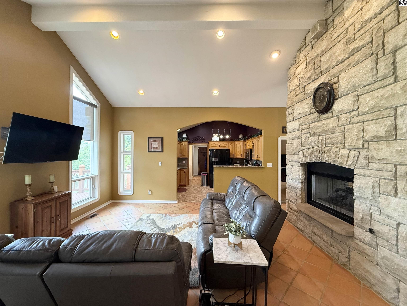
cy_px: 153
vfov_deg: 85.7
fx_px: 165
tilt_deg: -0.1
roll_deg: -0.2
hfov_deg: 102.1
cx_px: 204
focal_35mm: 14
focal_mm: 2.22
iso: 320
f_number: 2.2
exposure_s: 1/120
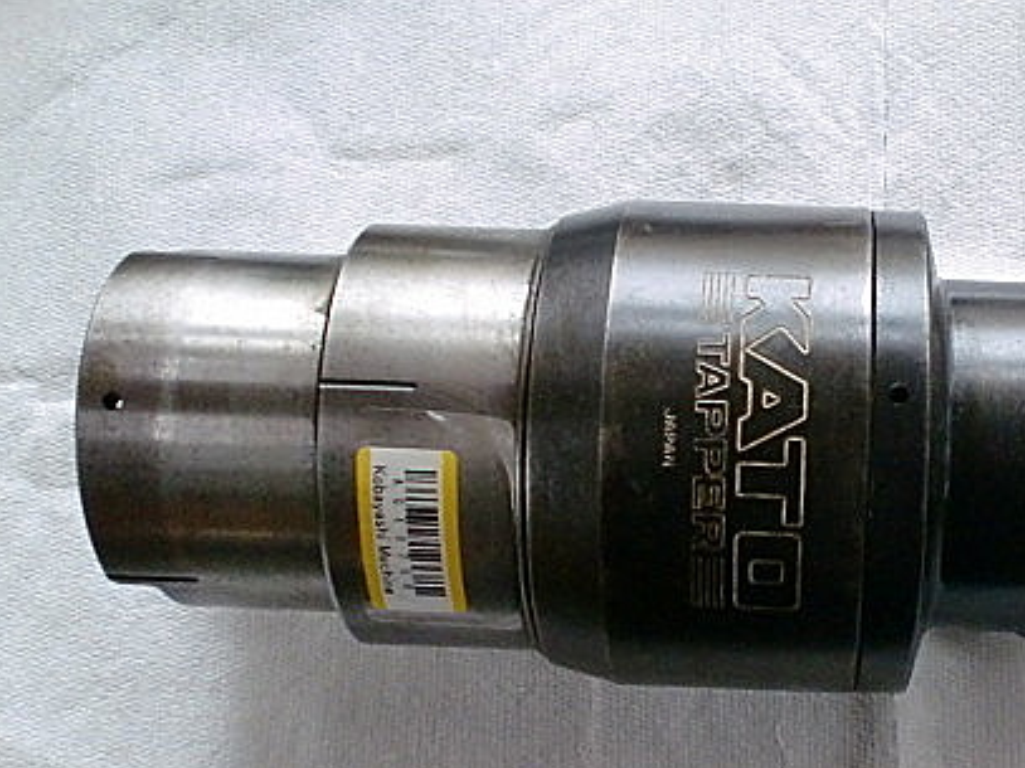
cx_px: 793
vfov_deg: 26.3
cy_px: 541
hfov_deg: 34.1
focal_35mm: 55
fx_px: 1628
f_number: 3.1
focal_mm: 6.3
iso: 500
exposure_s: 1/60
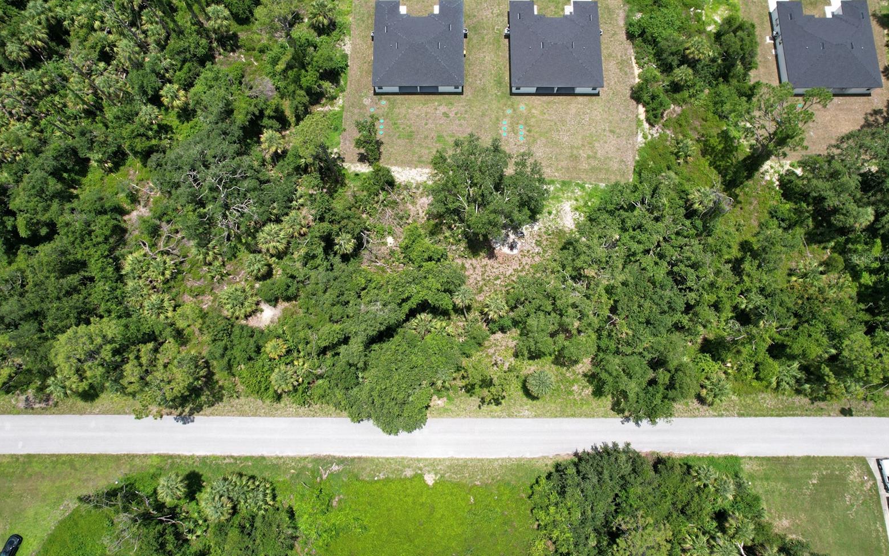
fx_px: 557
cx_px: 443
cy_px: 258
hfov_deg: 77.1
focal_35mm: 23
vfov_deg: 53.0
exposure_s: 1/1600
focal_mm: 8.38
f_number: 2.8
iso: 100
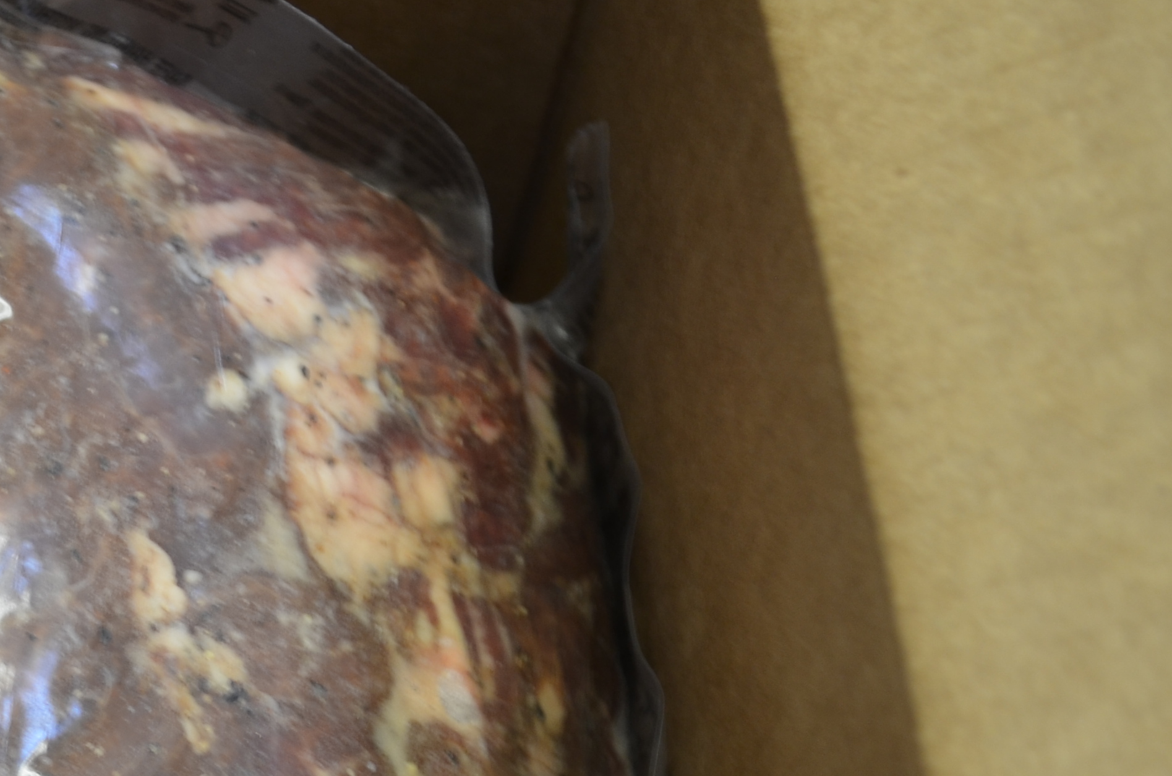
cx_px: -347
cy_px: 626
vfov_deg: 17.3
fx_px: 2534
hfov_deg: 23.1
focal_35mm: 78
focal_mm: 20
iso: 200
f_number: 3.8
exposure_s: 1/13
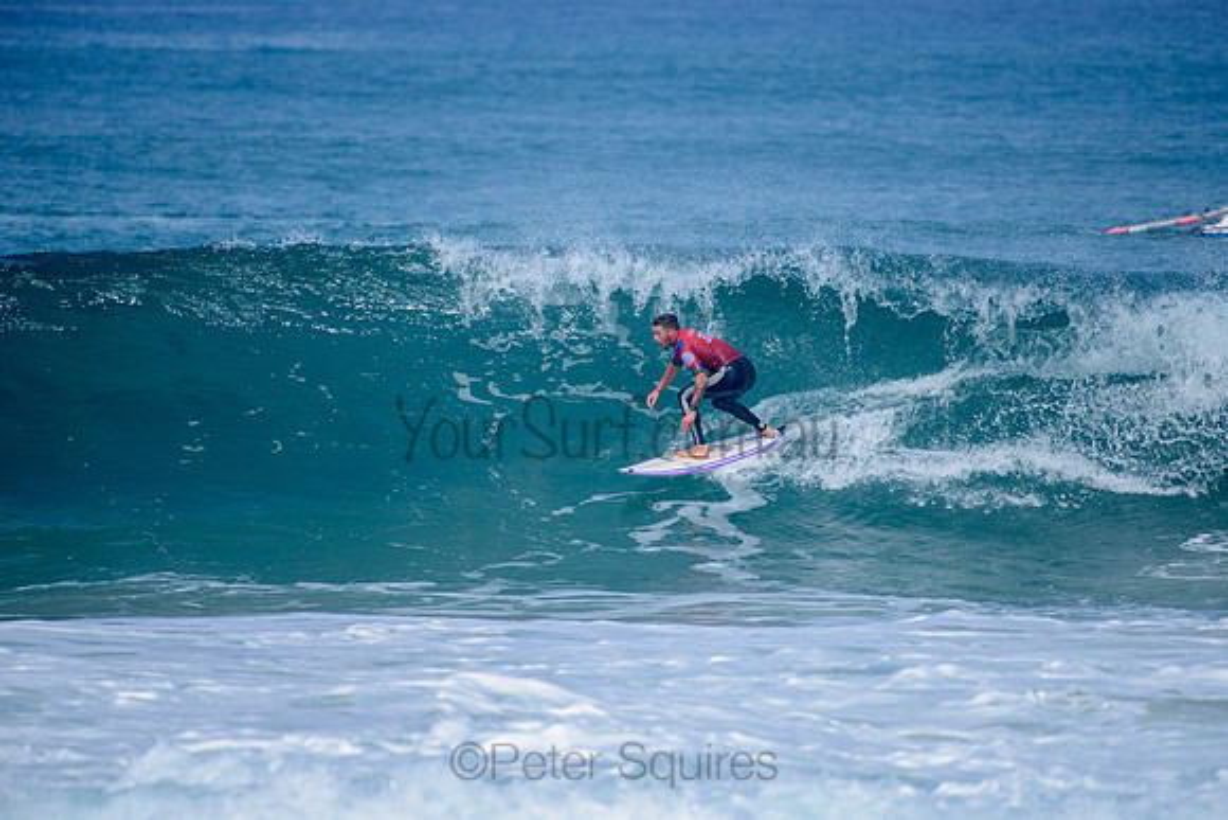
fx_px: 18629
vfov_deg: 2.5
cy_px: 388
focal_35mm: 546
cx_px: 647
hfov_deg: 3.8
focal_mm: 500
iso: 180
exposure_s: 1/2000
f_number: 5.6
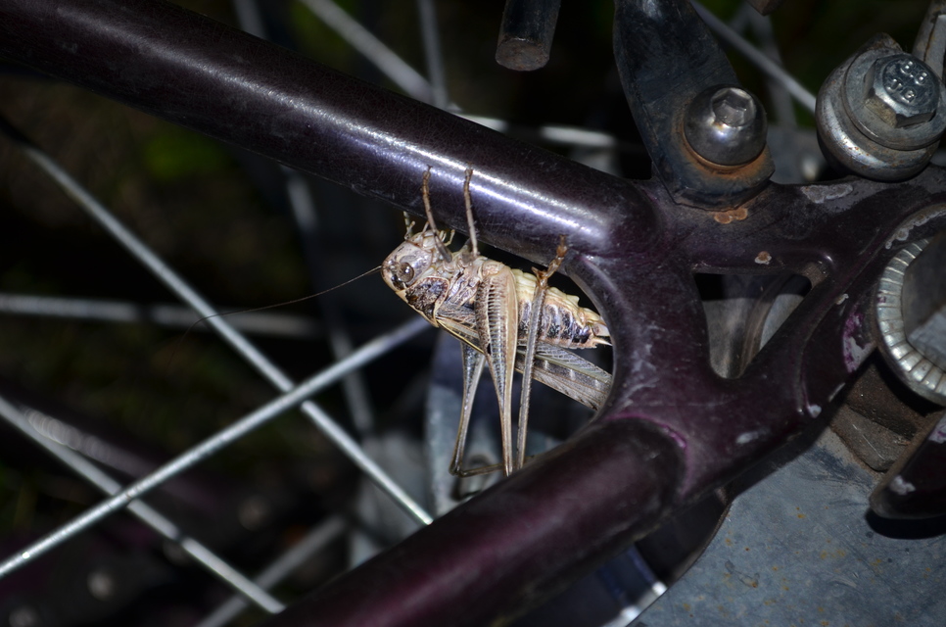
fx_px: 2164
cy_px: 314
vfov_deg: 16.5
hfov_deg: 24.7
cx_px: 473
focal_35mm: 82
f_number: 5.6
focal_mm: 55
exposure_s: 1/125
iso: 200
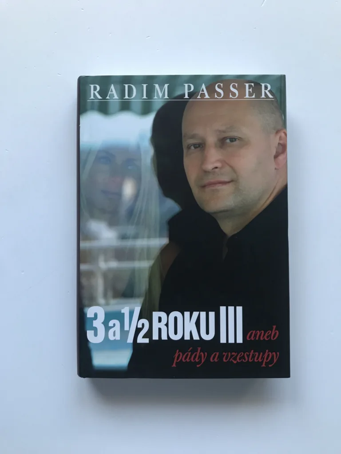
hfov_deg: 49.7
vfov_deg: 63.4
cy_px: 227
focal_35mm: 28
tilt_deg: -88.0
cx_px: 170
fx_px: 368
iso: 20
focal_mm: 3.99
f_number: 1.8
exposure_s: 1/33
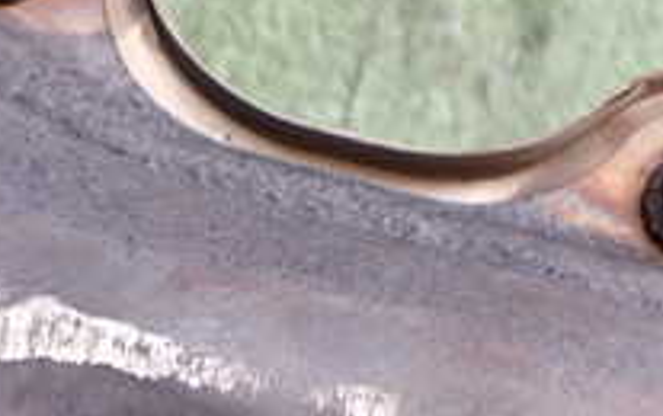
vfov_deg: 14.1
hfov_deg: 22.3
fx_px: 1665
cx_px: 141
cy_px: 397
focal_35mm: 92
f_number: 2.3
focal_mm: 5.4
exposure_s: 1/125
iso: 320
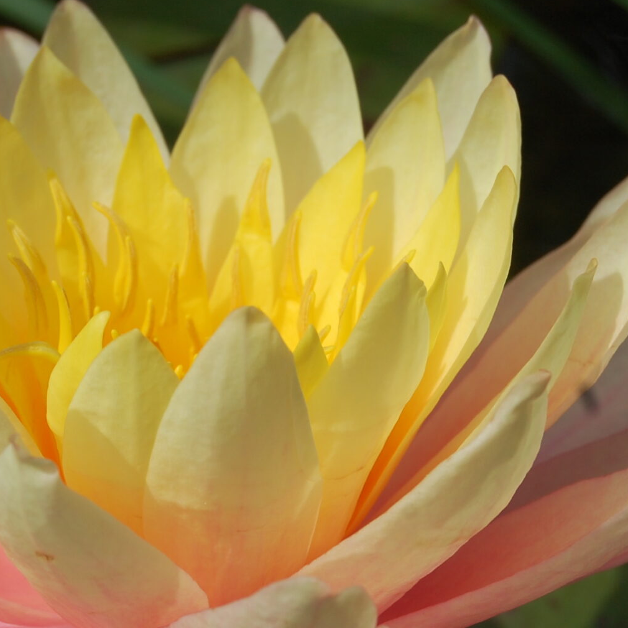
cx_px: 256
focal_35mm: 155
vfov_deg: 11.2
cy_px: 486
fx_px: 3181
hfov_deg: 11.3
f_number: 11
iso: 200
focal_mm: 48
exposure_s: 1/500
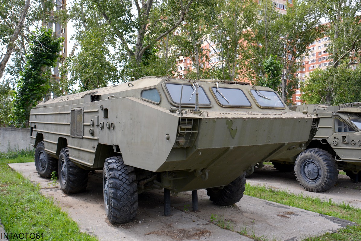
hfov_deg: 57.2
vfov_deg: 40.0
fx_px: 331
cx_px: 180
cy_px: 120
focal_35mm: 33
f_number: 7.1
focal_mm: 22
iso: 200
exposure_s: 1/200
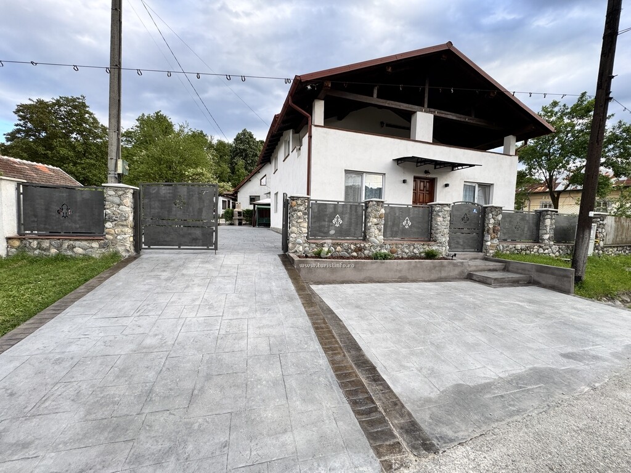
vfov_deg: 85.7
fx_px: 255
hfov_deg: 102.1
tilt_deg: -3.7
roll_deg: -1.1
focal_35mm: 14
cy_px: 236
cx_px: 316
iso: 40
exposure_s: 1/235
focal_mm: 2.22
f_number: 2.2
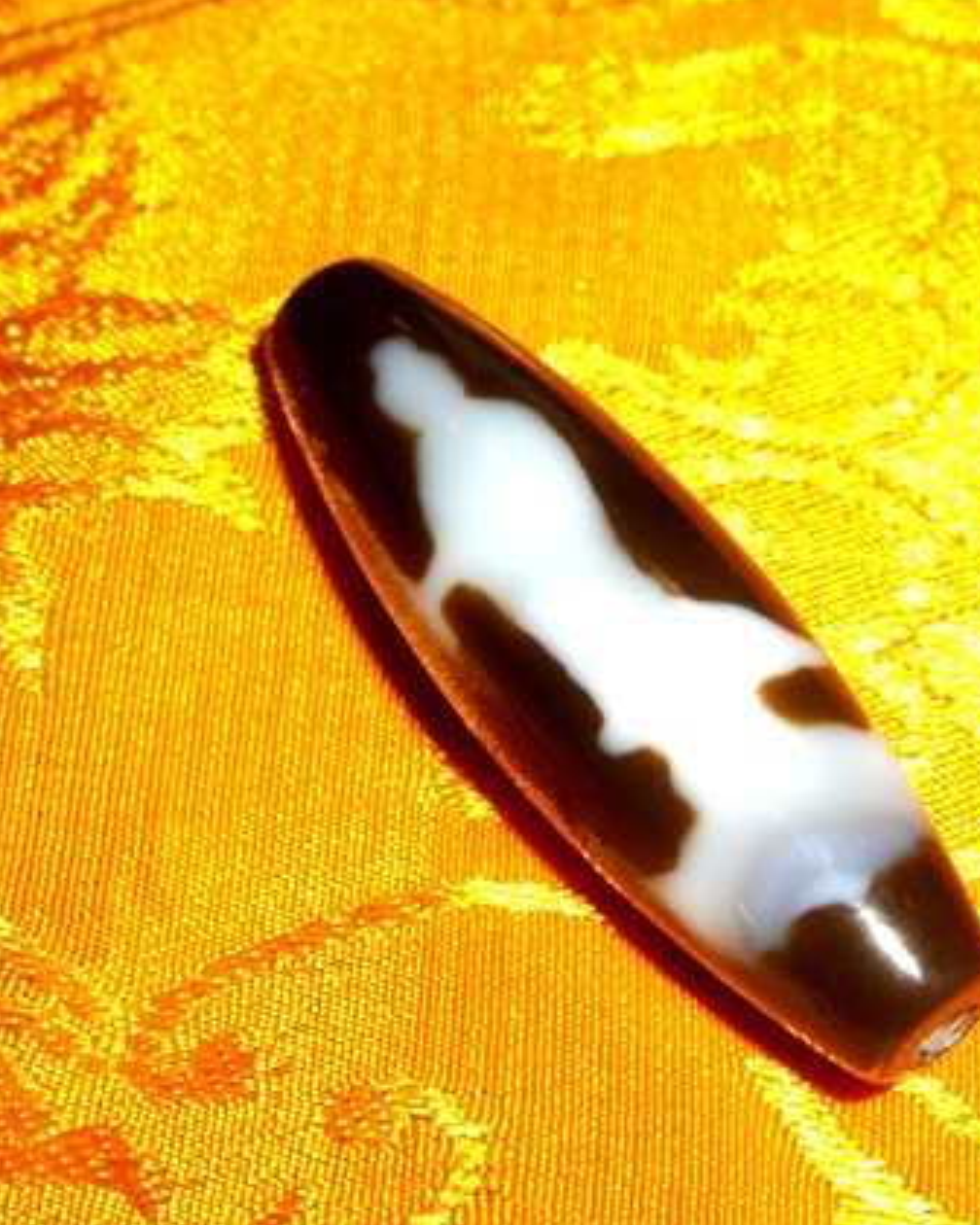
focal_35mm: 53
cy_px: 627
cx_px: 639
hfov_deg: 28.5
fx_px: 1922
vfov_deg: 35.4
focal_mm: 7.9
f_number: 5.6
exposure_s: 1/60
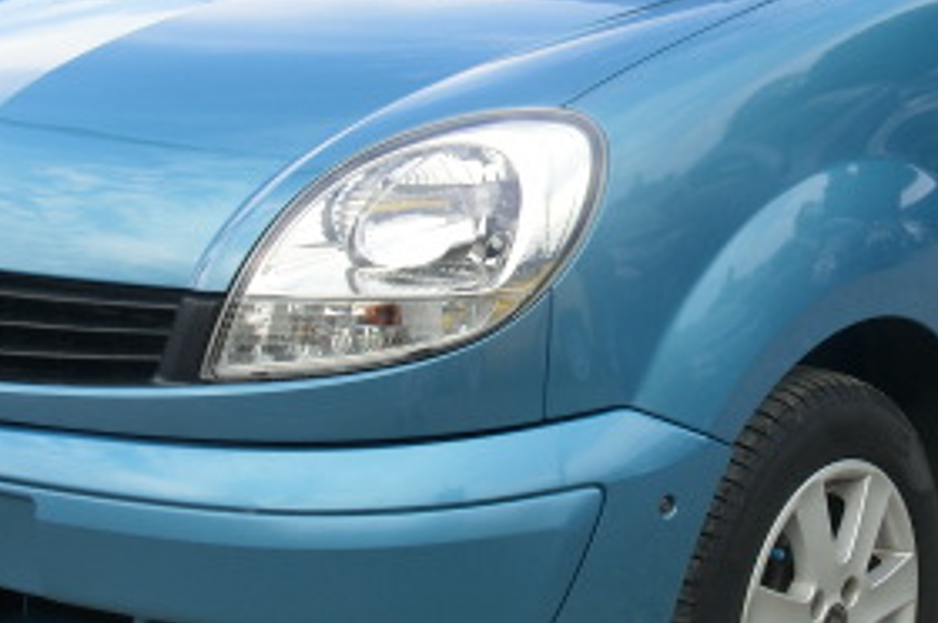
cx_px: 620
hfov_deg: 20.4
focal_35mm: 100
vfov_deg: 13.6
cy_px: 221
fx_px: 2602
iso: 100
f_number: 4
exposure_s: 1/160
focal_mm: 7.38
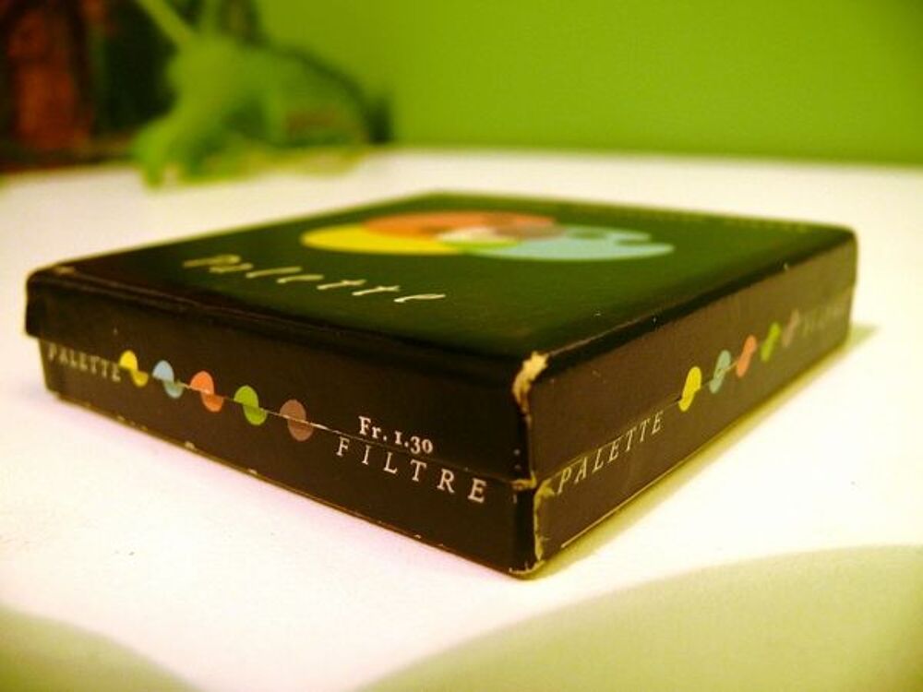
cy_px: 346
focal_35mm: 35
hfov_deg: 52.6
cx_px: 462
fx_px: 933
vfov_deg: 40.7
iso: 200
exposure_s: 1/6
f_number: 2.8
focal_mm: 7.4
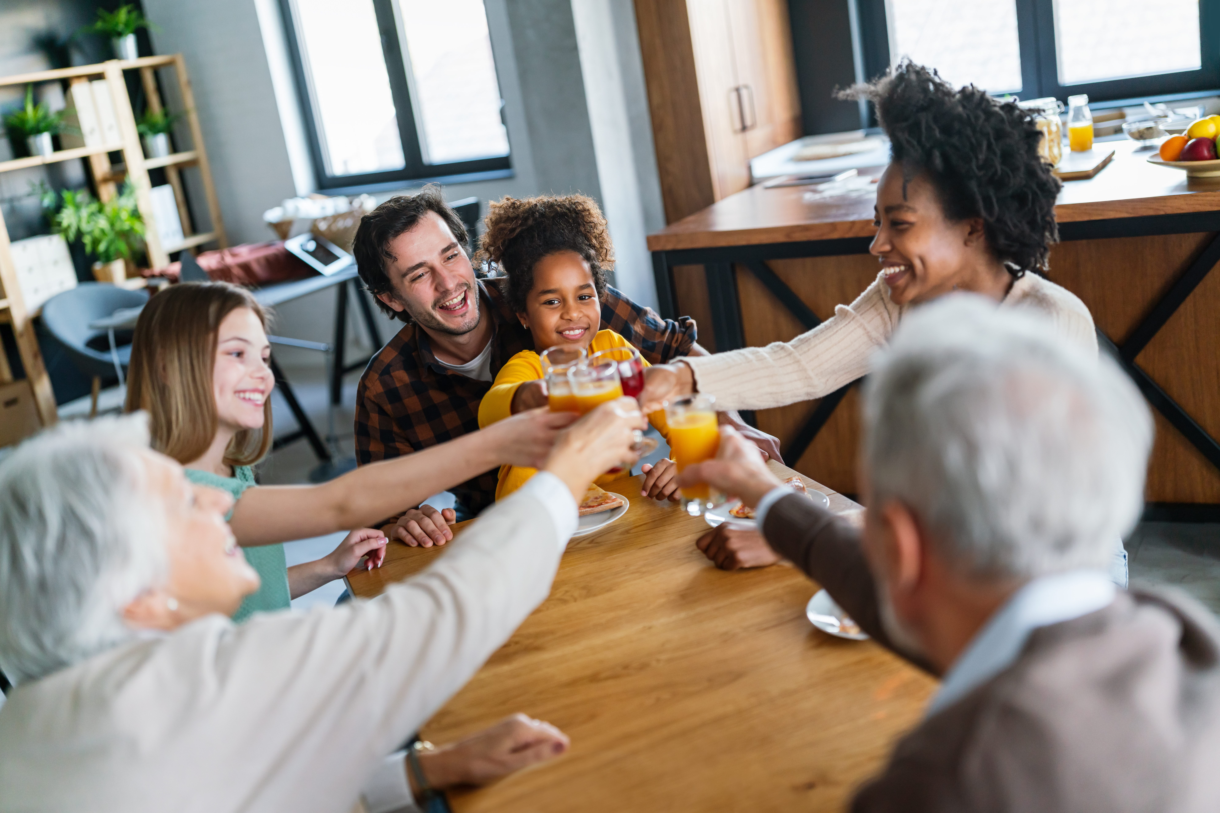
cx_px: 610
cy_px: 406
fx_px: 1356
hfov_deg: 48.5
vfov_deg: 33.4
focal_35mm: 40
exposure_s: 1/400
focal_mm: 40
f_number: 1.6
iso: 800
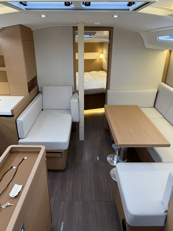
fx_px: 173
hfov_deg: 53.1
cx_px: 86
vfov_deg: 67.3
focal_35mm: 26
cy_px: 116
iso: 125
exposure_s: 1/98
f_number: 1.5
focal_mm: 5.7
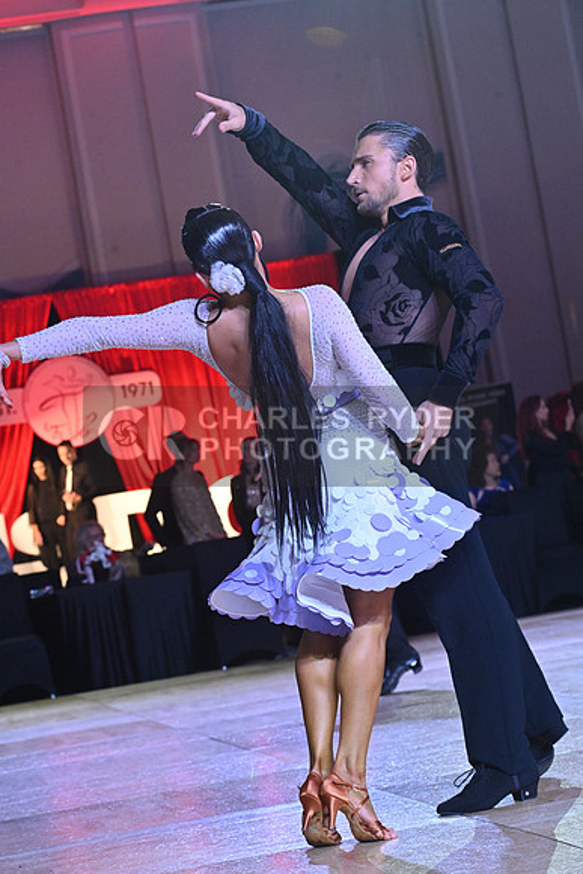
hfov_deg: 13.0
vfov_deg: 19.5
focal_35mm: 105
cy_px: 437
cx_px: 292
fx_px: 2549
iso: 4000
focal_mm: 105
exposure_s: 1/400
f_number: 8
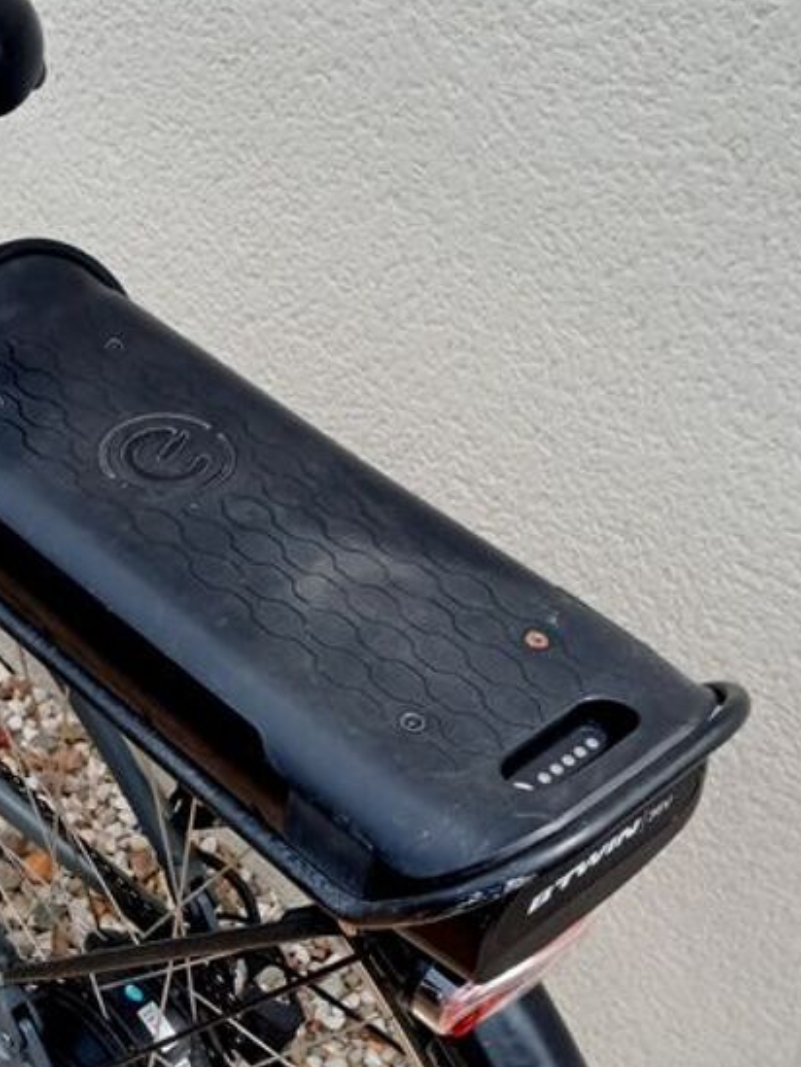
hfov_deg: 21.4
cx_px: 183
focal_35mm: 68
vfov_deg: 28.5
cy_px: 586
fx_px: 2097
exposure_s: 1/622
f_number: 2.2
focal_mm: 3.46
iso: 100
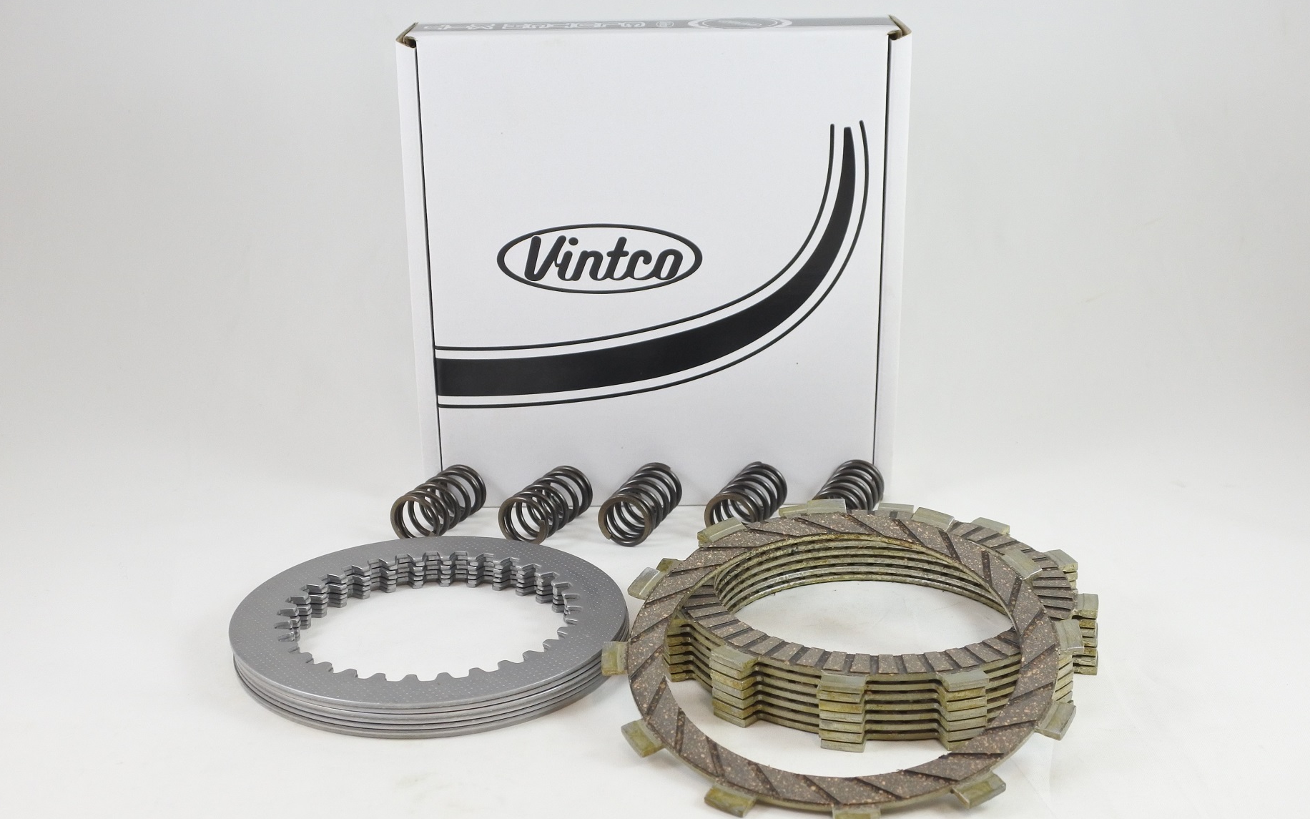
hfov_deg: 54.0
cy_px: 437
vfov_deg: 35.3
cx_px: 653
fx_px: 1285
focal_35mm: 36
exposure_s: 1/125
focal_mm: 13.1
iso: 500
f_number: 4
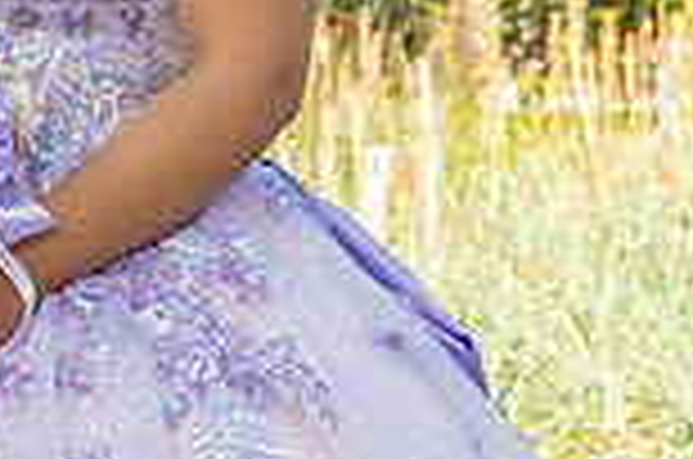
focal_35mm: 219
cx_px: -194
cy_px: -38
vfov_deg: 6.2
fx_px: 4207
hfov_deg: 9.3
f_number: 7.1
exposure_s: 1/200
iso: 200
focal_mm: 58
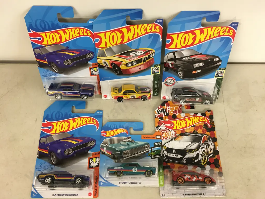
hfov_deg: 61.7
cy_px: 100
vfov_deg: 48.2
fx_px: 222
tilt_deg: -67.4
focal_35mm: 29
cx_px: 132
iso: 64
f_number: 2.2
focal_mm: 4.15
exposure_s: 1/17
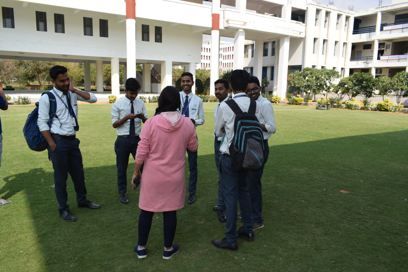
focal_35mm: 27
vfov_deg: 47.9
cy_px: 136
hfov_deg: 67.4
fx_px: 306
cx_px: 204
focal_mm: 18
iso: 100
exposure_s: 1/200
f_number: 8
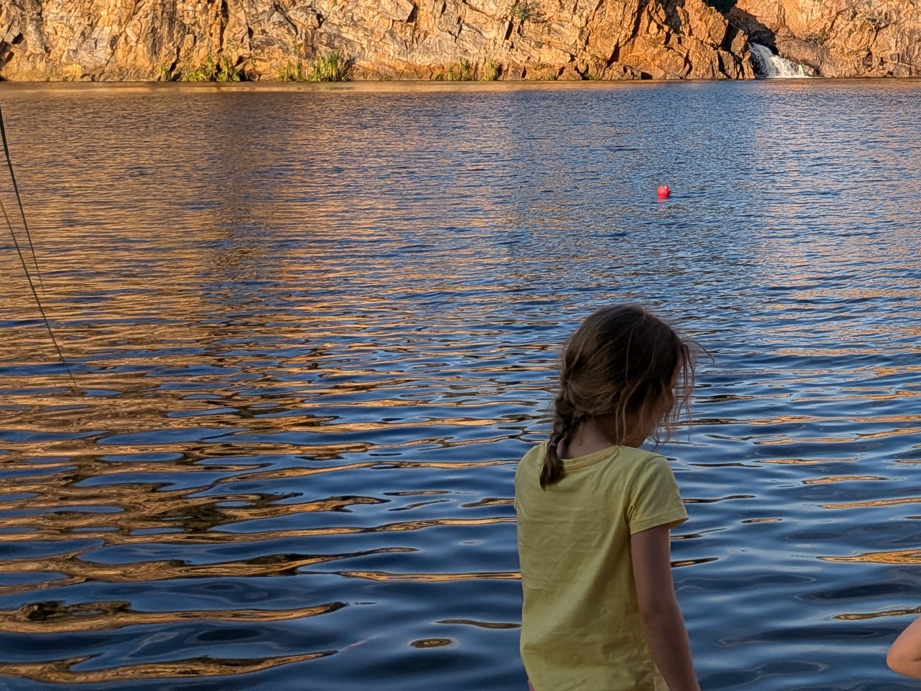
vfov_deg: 23.7
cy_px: -65
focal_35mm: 58
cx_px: 1050
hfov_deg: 29.5
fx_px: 1543
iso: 28
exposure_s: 1/836
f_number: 1.7
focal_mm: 4.53
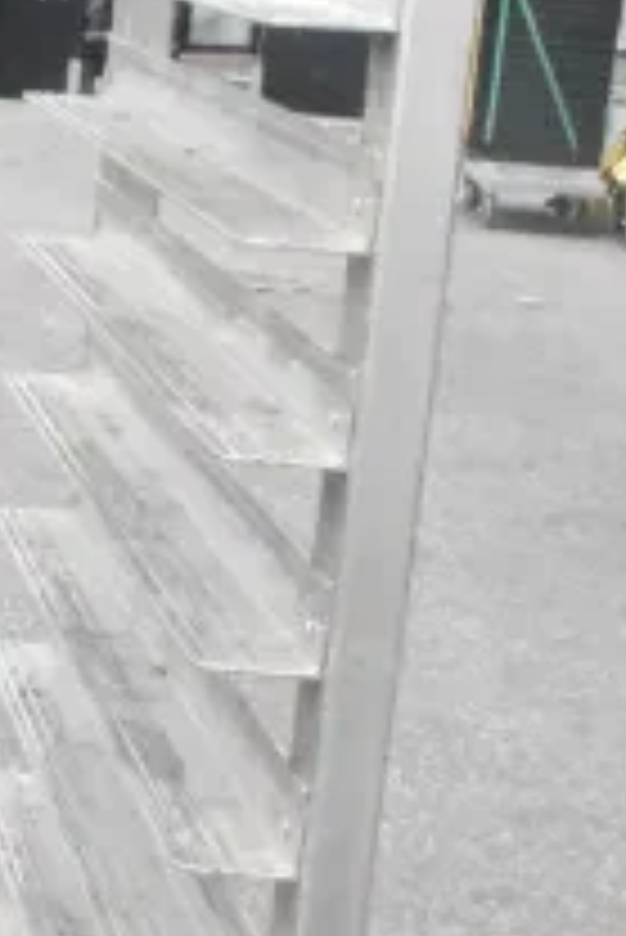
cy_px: 1231
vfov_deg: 14.8
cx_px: -333
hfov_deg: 10.1
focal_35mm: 132
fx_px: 3437
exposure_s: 1/1000
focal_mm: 20
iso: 6400
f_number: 16
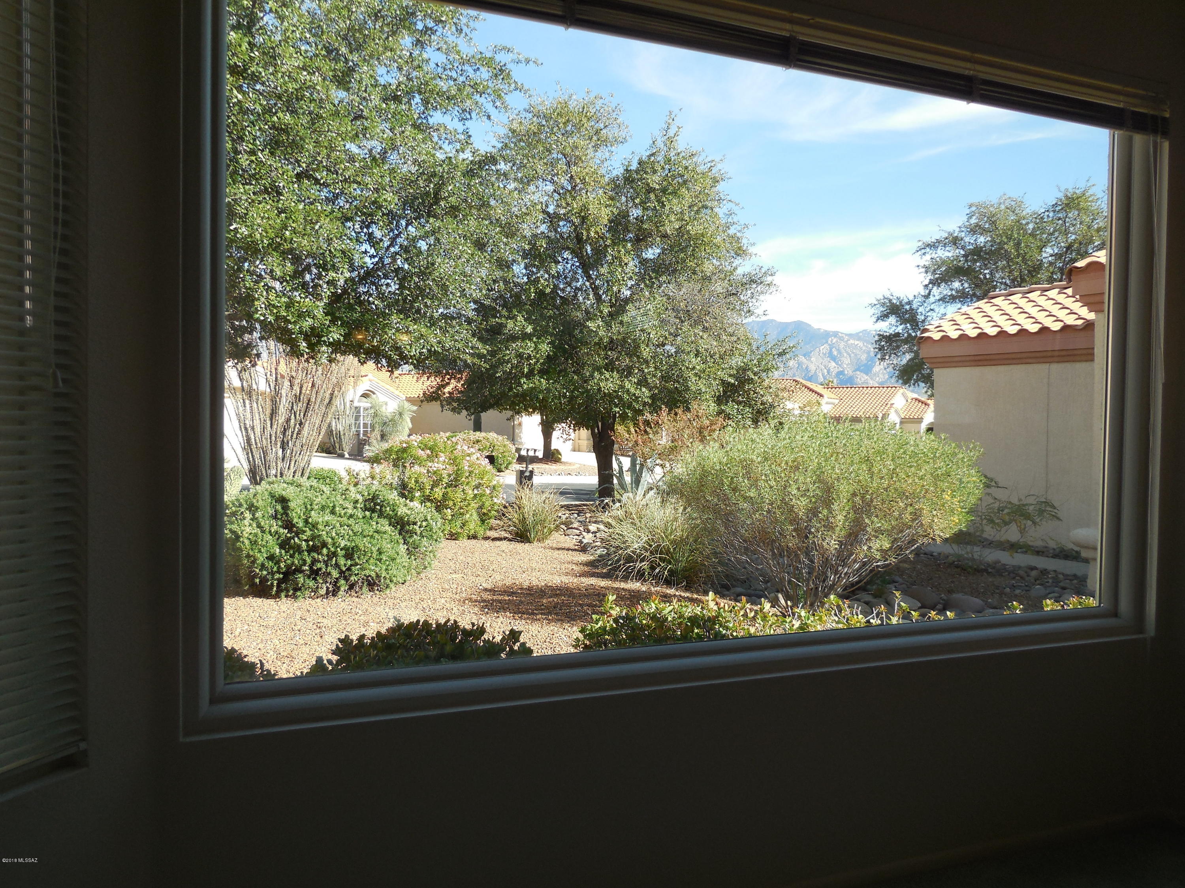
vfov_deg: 54.9
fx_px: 856
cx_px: 592
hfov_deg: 69.4
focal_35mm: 25
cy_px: 444
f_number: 3.1
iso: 125
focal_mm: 4.5
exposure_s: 1/320
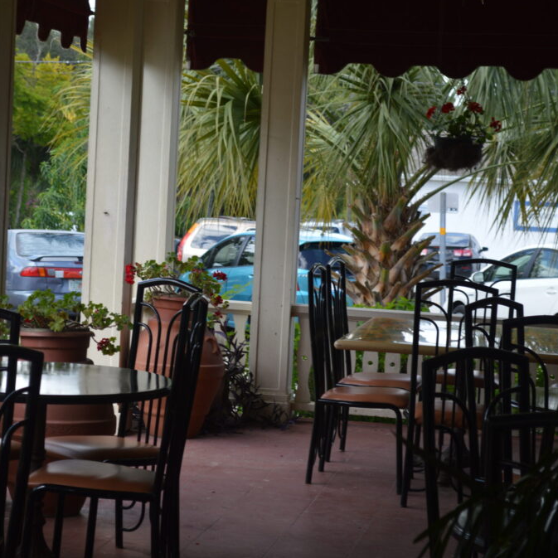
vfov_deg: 18.7
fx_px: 1696
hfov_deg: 18.6
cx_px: 197
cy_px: 278
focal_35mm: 93
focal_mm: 48
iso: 100
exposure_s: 1/125
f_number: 5.6
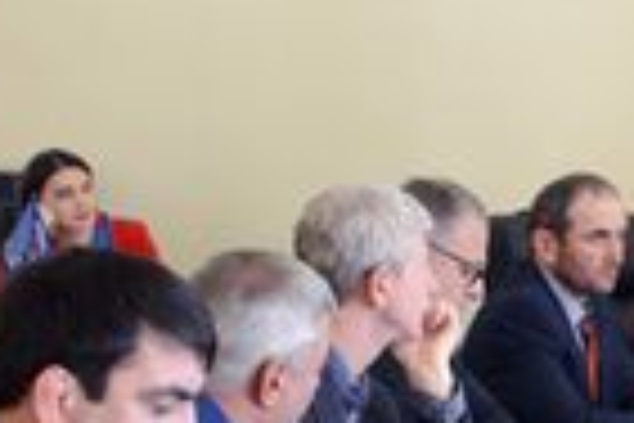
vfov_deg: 9.0
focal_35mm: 153
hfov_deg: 12.4
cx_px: 1084
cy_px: 160
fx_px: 2694
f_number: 3.5
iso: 400
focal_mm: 18
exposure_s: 1/30
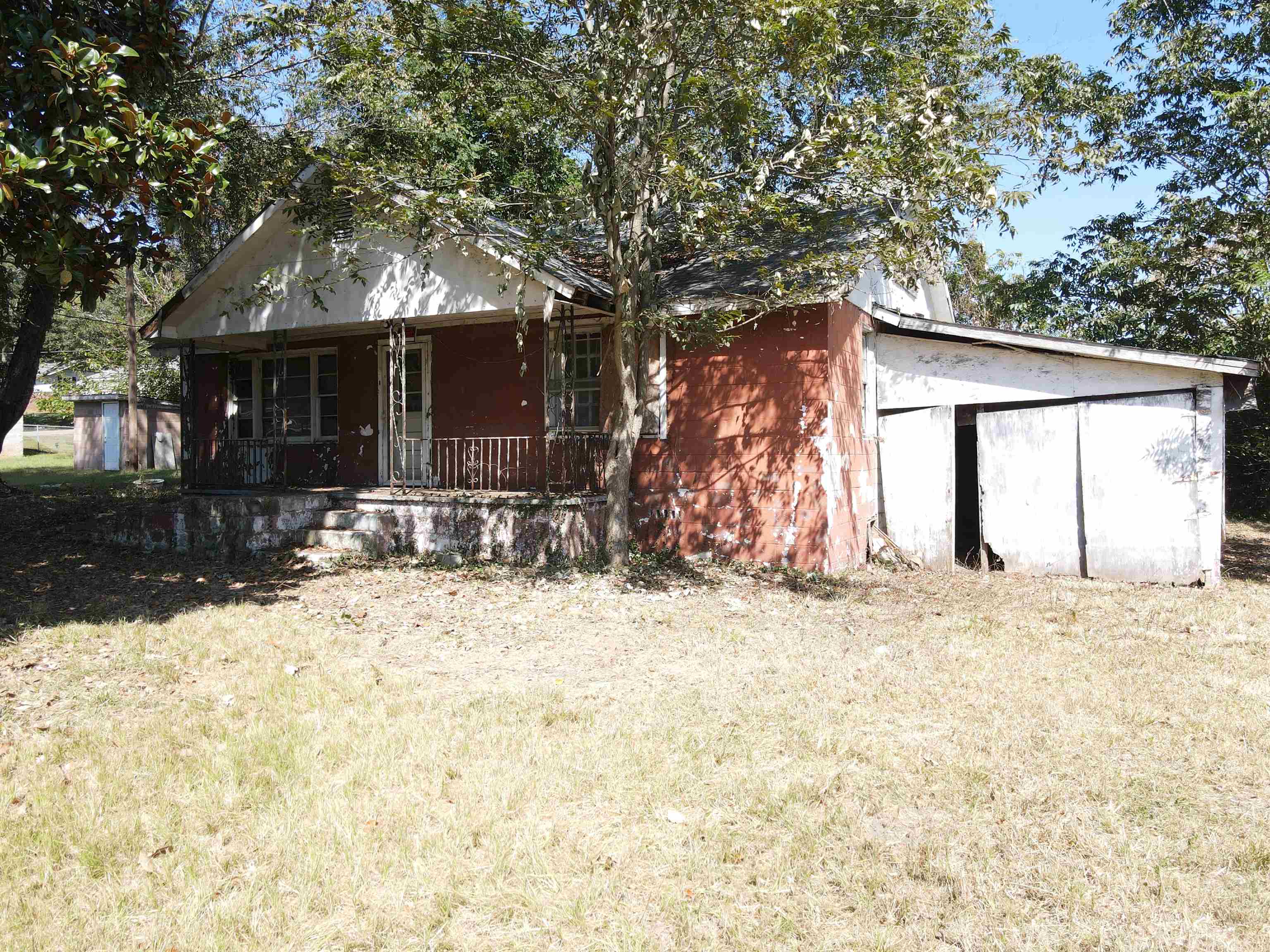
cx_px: 635
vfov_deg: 56.8
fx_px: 881
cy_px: 476
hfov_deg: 71.6
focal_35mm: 24
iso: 100
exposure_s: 1/240
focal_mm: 4.5
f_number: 2.8
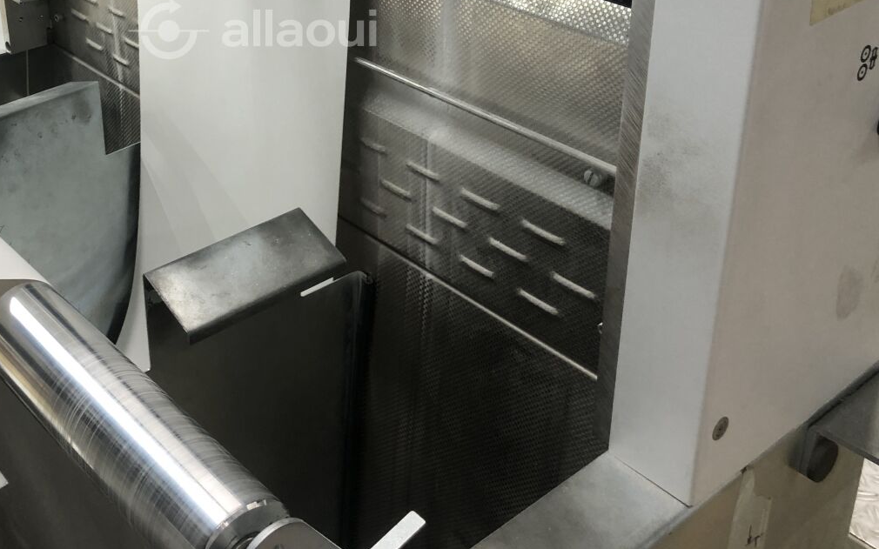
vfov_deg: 26.3
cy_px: 29
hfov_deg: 41.7
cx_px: 252
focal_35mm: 47
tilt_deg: -22.5
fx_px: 1126
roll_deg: +2.9
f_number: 1.8
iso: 32
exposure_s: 1/25
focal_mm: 4
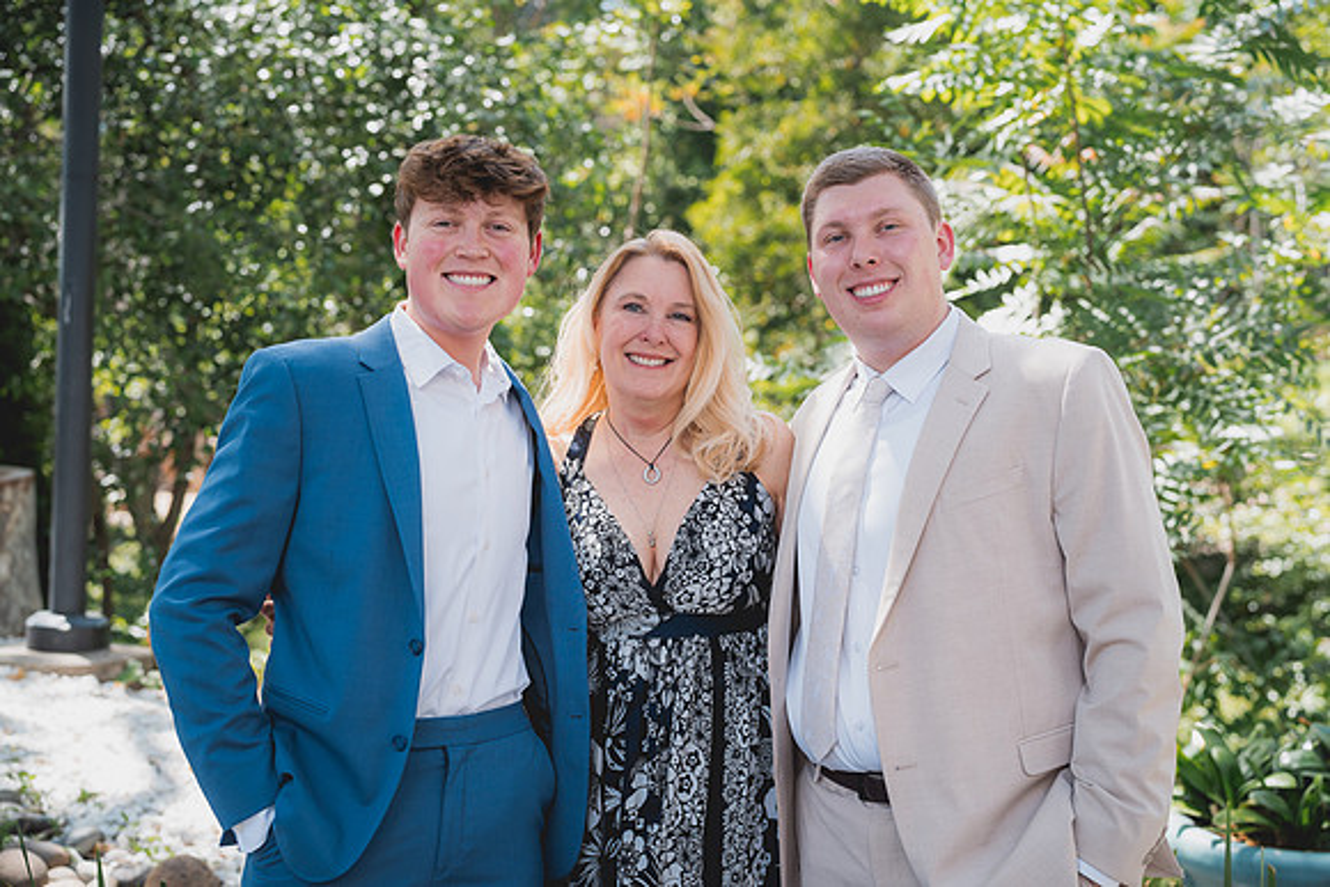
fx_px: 1848
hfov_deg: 39.6
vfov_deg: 27.0
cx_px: 665
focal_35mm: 50
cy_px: 444
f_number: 2.8
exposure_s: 1/320
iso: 200
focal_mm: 50
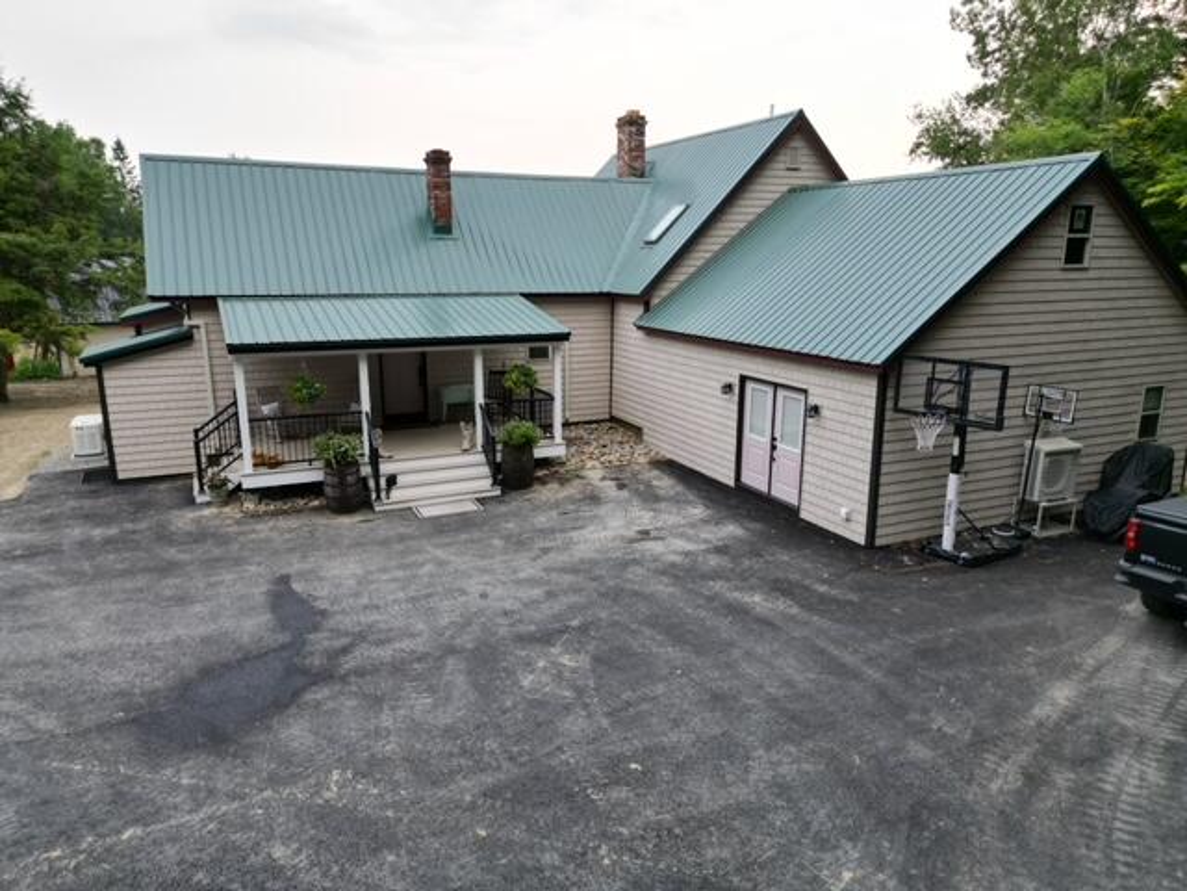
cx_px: 594
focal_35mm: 24
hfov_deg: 71.6
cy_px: 446
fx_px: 823
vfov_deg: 56.8
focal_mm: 6.72
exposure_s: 1/400
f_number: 1.7
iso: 140
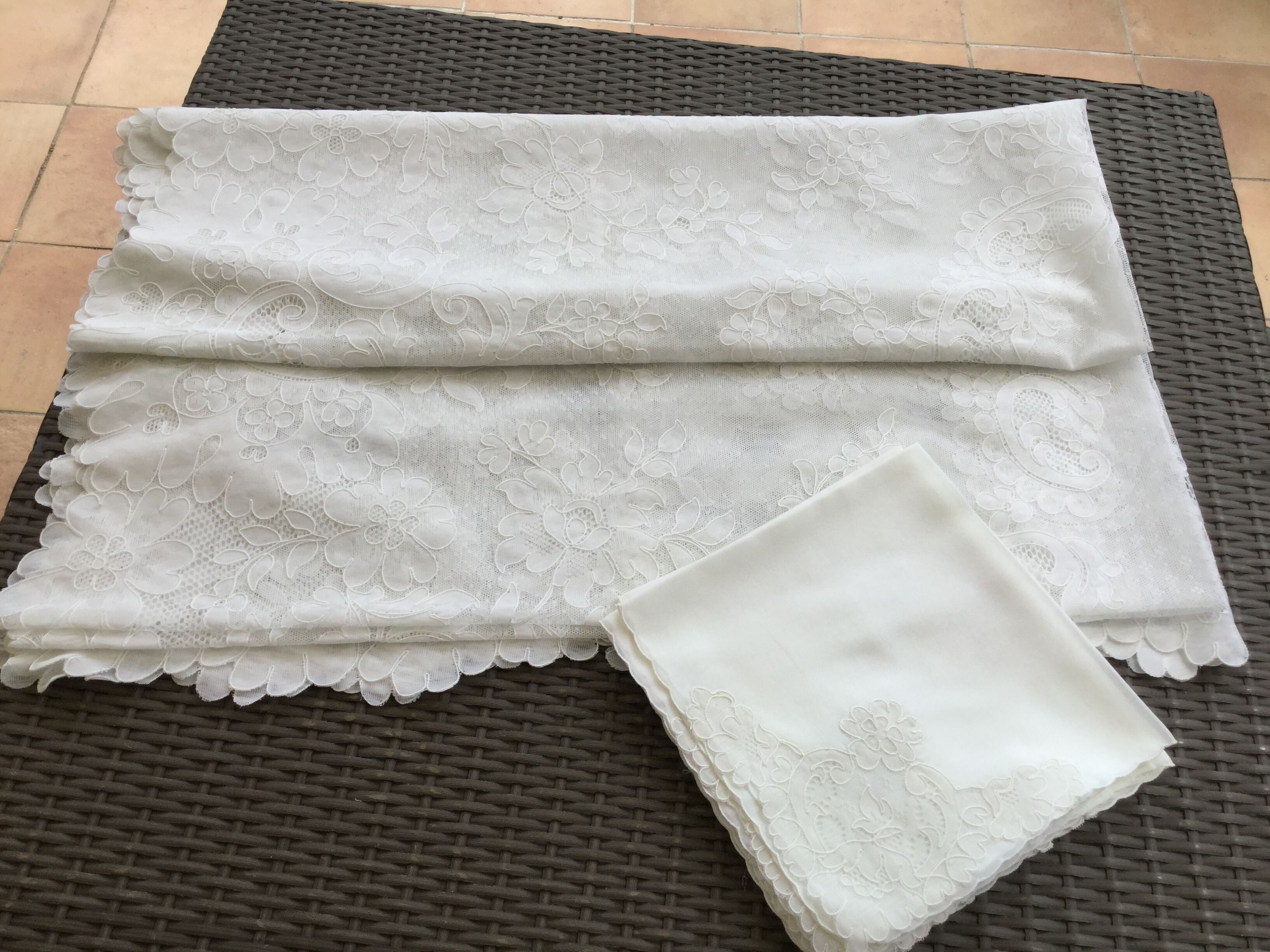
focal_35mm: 31
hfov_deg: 58.4
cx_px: 635
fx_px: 1137
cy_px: 476
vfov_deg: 45.4
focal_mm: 3.3
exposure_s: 1/1006
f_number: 2.4
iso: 25
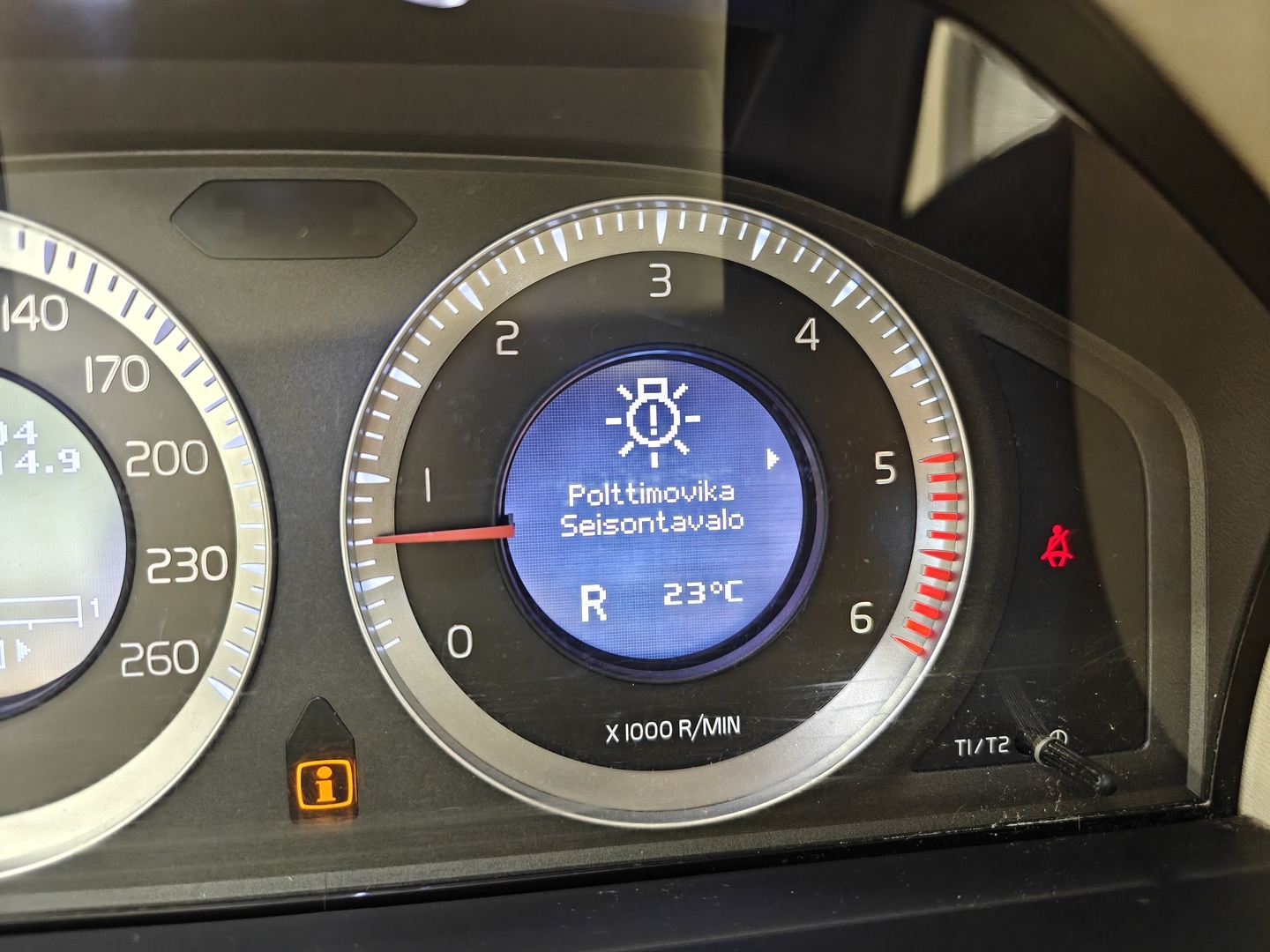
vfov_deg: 58.9
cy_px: 476
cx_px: 635
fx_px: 844
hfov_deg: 73.9
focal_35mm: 23
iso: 2000
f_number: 1.6
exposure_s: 1/81
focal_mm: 6.06
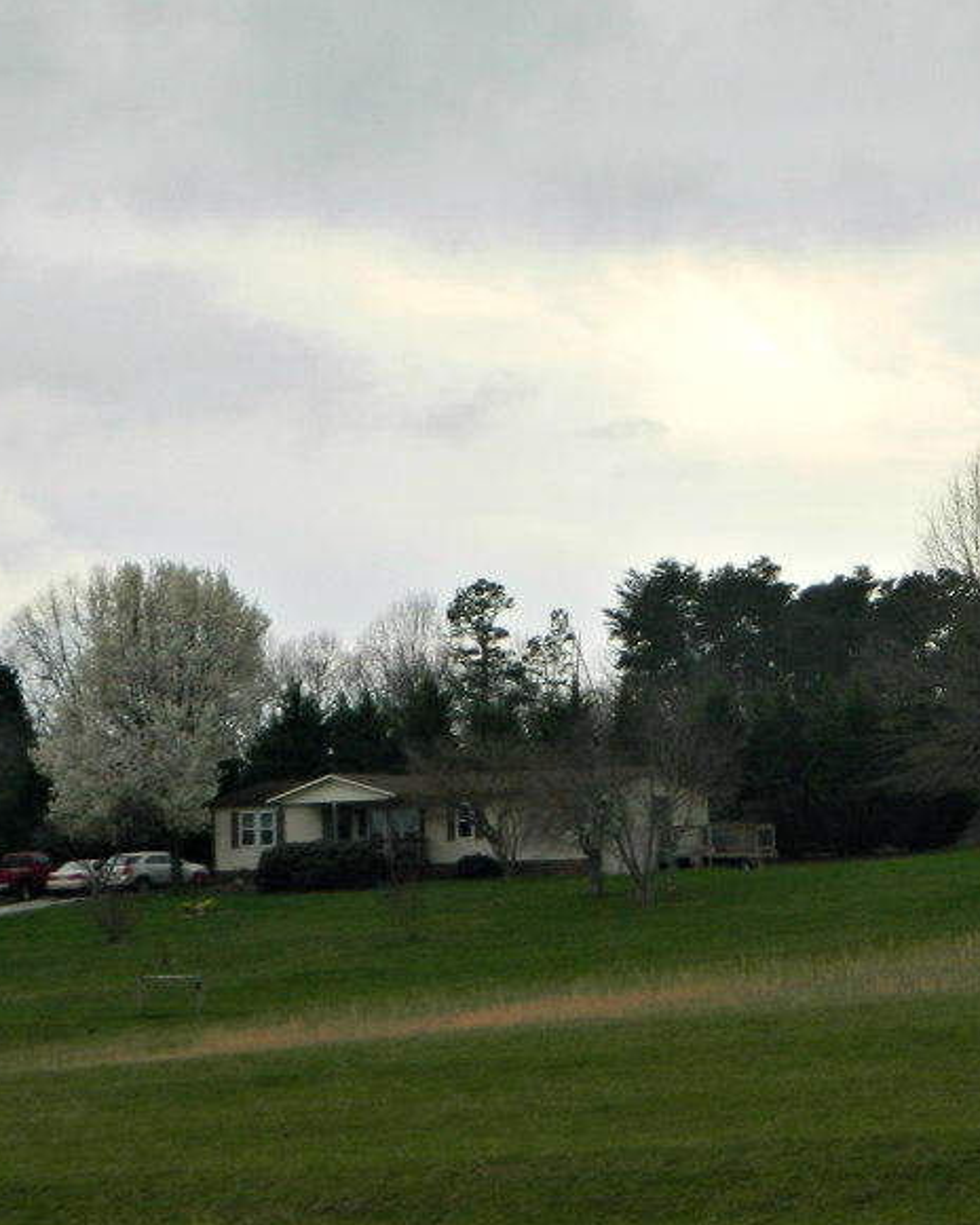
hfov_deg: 8.5
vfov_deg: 10.7
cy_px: 722
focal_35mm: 181
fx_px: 6562
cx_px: 1014
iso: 80
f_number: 4.2
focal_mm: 15.1
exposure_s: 1/125
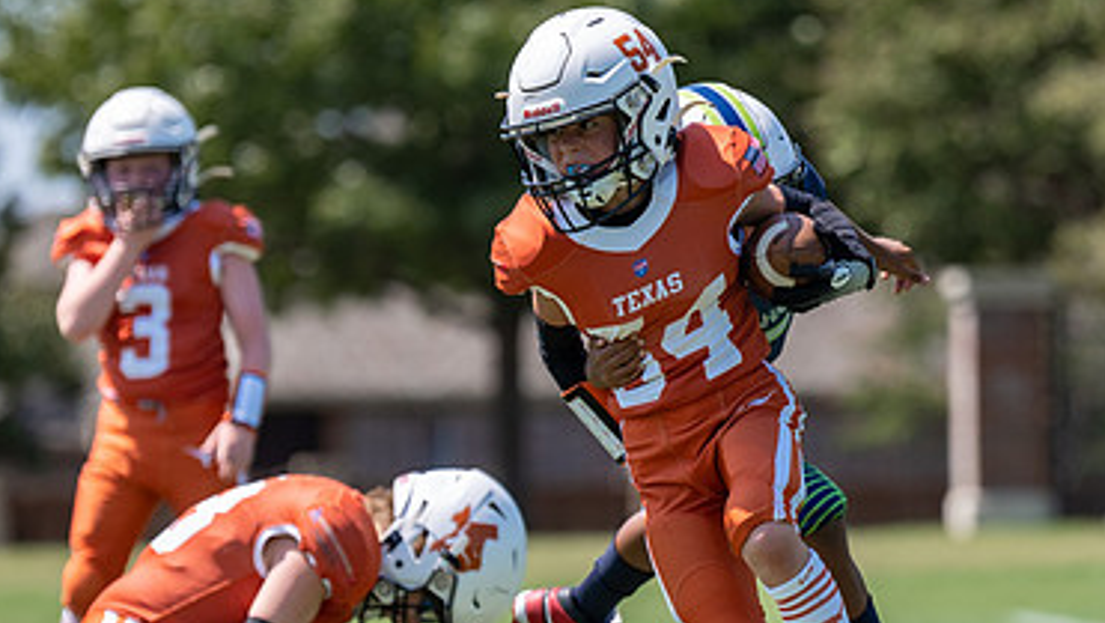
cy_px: 475
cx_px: 798
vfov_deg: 3.0
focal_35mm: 409
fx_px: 11988
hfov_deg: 5.3
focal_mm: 163
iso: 100
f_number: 3.2
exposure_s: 1/1250
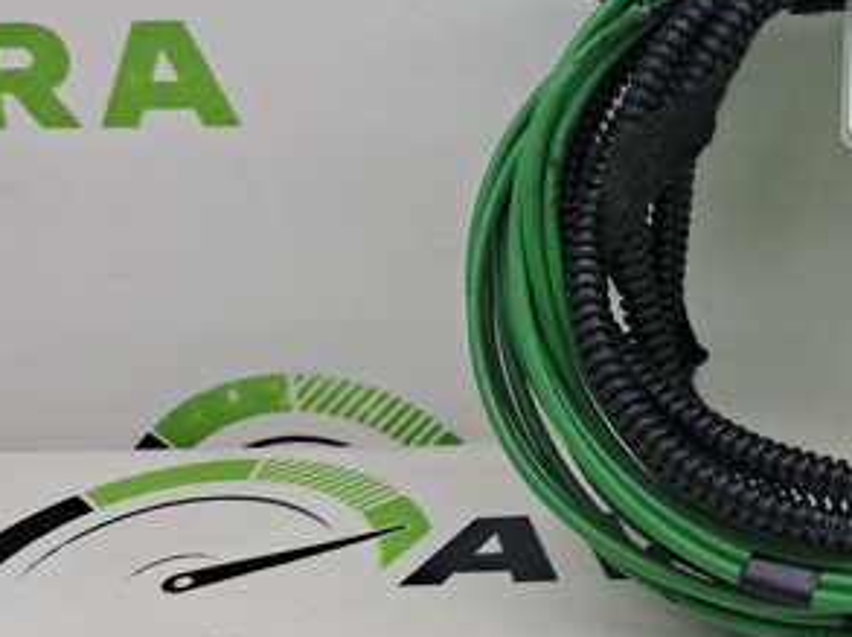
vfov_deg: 24.5
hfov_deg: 30.2
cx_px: 875
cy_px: 156
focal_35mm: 59
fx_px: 1450
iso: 50
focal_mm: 4
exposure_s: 1/60
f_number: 1.8
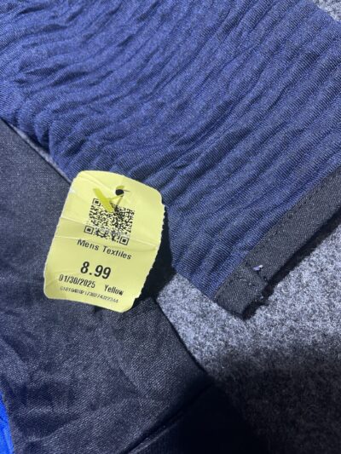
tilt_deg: -53.0
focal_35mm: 26
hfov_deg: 53.1
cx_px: 170
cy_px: 227
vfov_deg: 67.3
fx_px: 341
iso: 160
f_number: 1.6
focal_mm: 4.2
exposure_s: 1/50
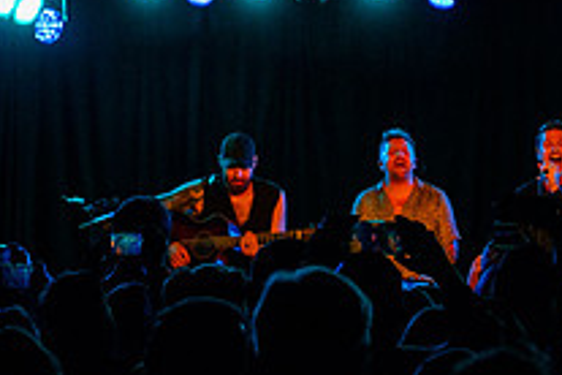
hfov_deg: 10.3
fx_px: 3091
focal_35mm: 198
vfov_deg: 6.9
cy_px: 268
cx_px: 605
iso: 2000
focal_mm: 70
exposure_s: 1/640
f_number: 3.5
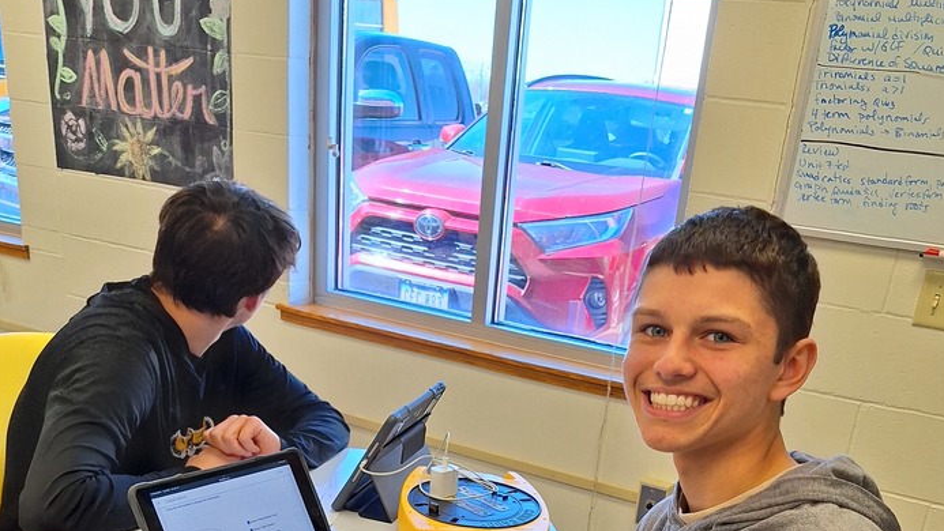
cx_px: 522
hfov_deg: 53.9
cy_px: 558
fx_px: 926
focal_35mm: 37
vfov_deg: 29.4
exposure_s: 1/120
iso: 50
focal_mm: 5.54
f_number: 1.8
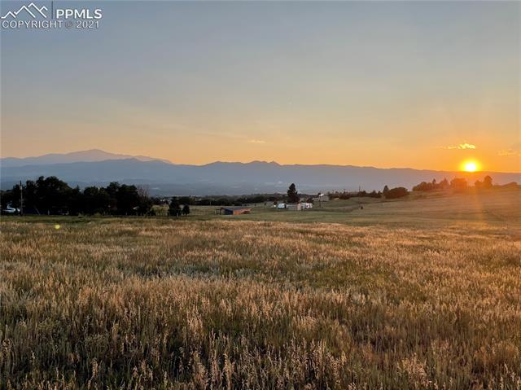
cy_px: 195
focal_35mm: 26
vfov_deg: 53.0
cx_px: 260
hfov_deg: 67.3
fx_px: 391
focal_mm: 4.2
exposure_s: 1/1473
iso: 32
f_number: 1.6
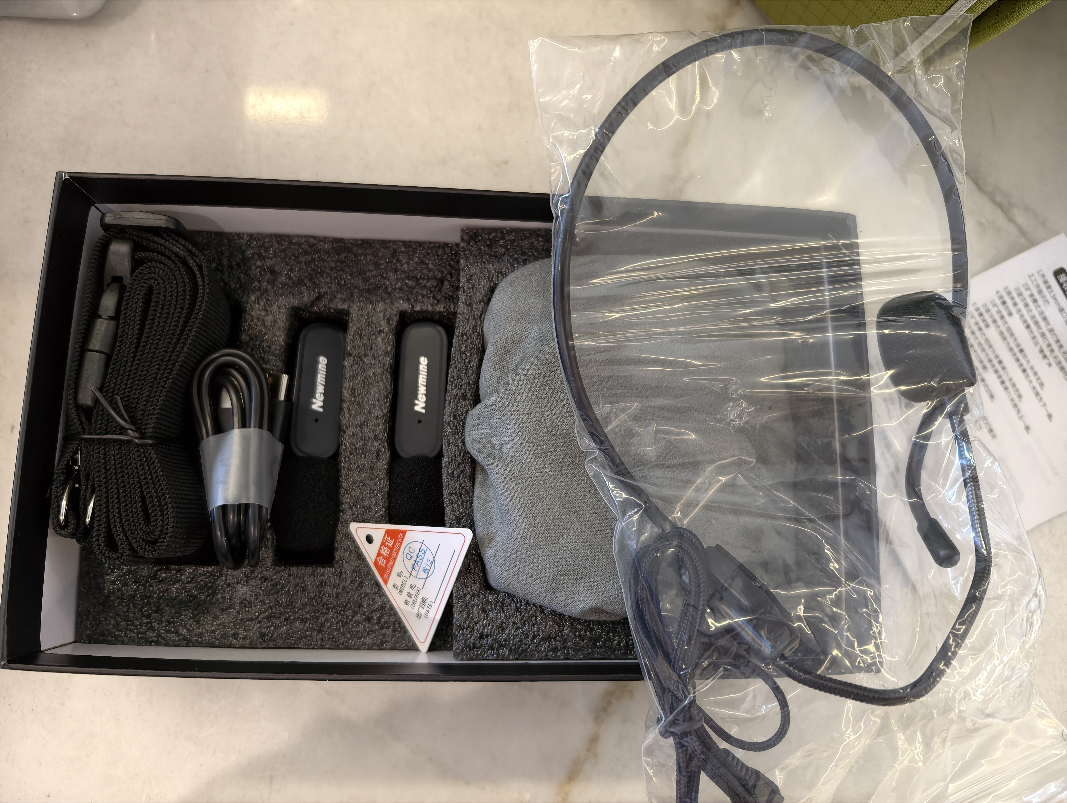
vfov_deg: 59.0
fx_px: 710
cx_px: 534
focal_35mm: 23
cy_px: 402
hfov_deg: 73.8
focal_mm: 6.25
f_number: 1.68
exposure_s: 1/50
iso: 636
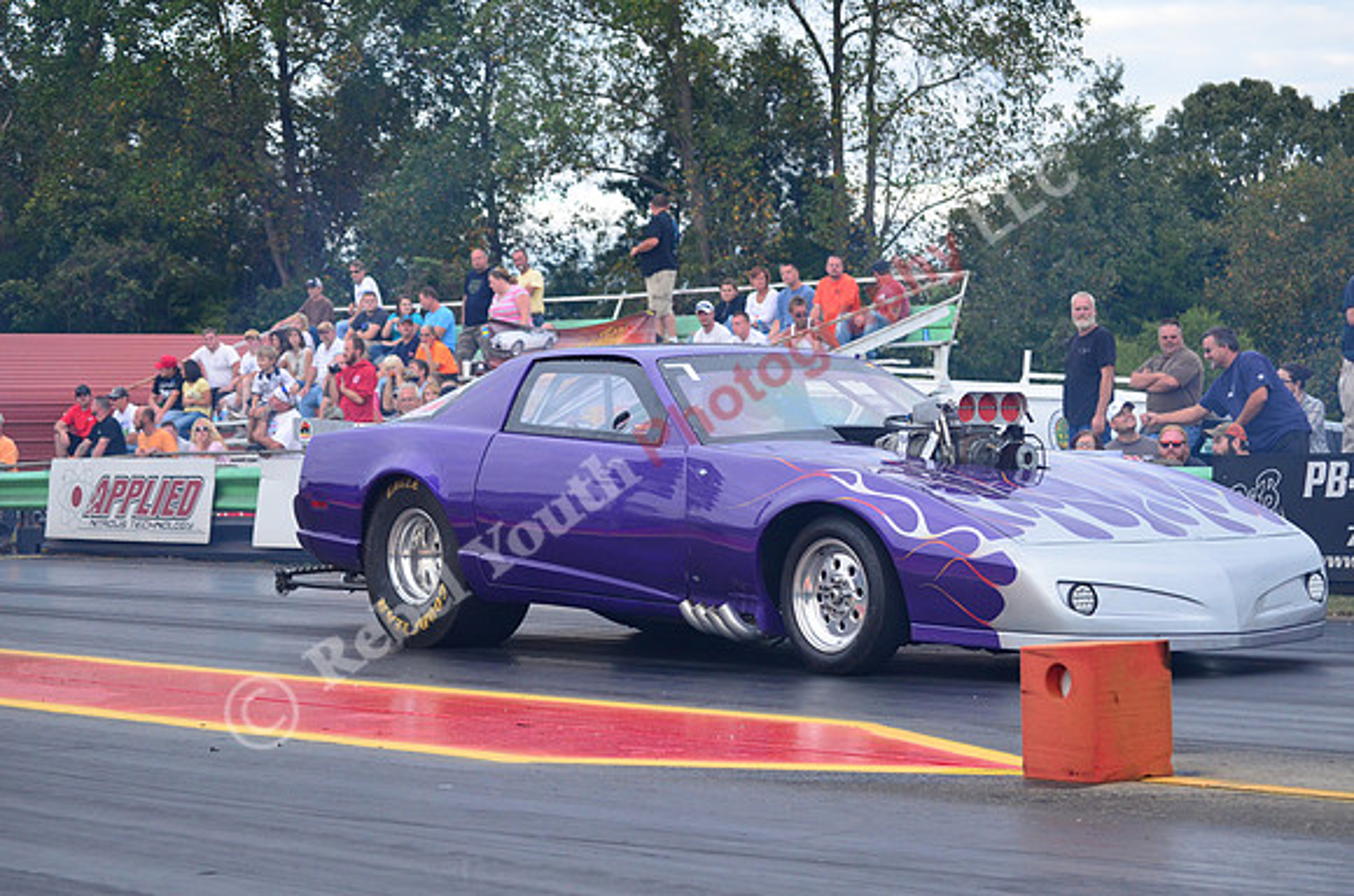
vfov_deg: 14.6
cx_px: 677
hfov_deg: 22.0
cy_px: 448
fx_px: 3490
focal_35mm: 93
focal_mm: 62
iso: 1000
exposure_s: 1/500
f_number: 5.6
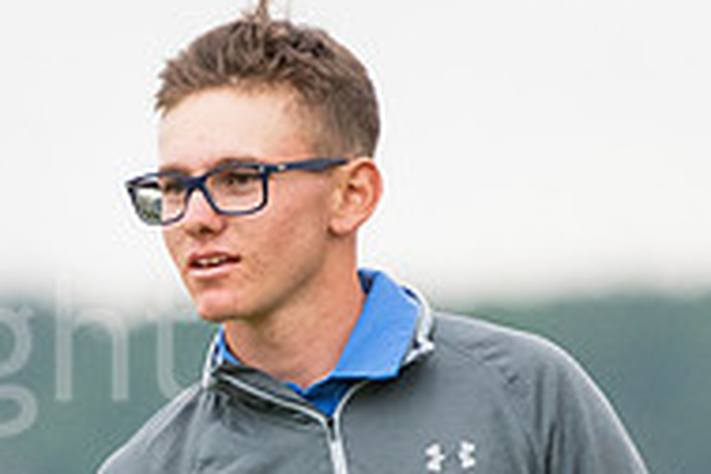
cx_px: -30
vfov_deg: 0.9
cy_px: 585
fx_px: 31756
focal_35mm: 1608
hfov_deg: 1.3
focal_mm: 350
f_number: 5.6
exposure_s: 1/1600
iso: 2000
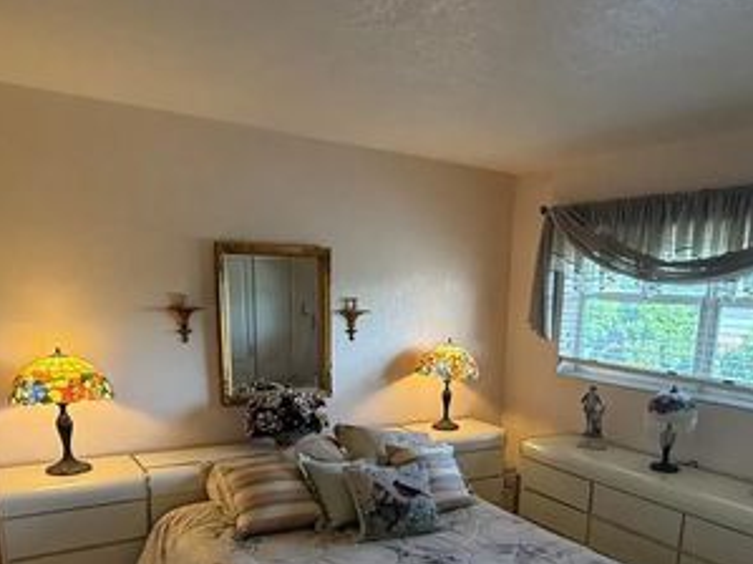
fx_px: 652
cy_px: 433
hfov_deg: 59.7
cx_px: 436
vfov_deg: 44.9
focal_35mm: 30
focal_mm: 2.22
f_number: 2.2
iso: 400
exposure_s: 1/120
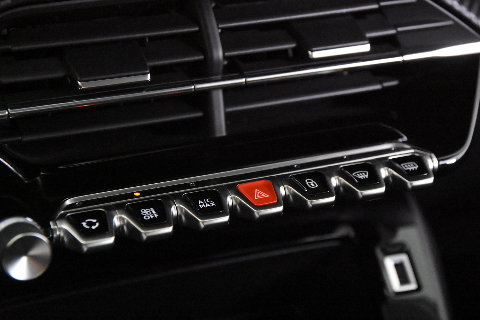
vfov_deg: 14.7
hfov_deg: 21.9
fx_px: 1240
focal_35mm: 93
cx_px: 240
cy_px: 160
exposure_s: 1/100
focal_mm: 62
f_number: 4
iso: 12800
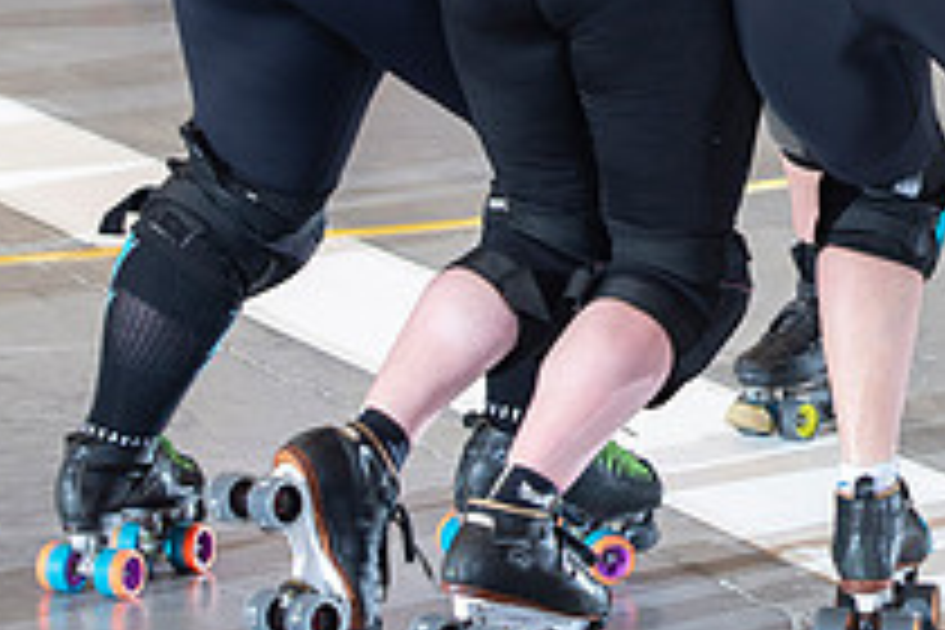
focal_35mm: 237
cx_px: 1053
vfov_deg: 5.8
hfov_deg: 8.6
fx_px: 6221
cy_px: -56
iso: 640
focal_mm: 86
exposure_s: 1/160
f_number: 5.6
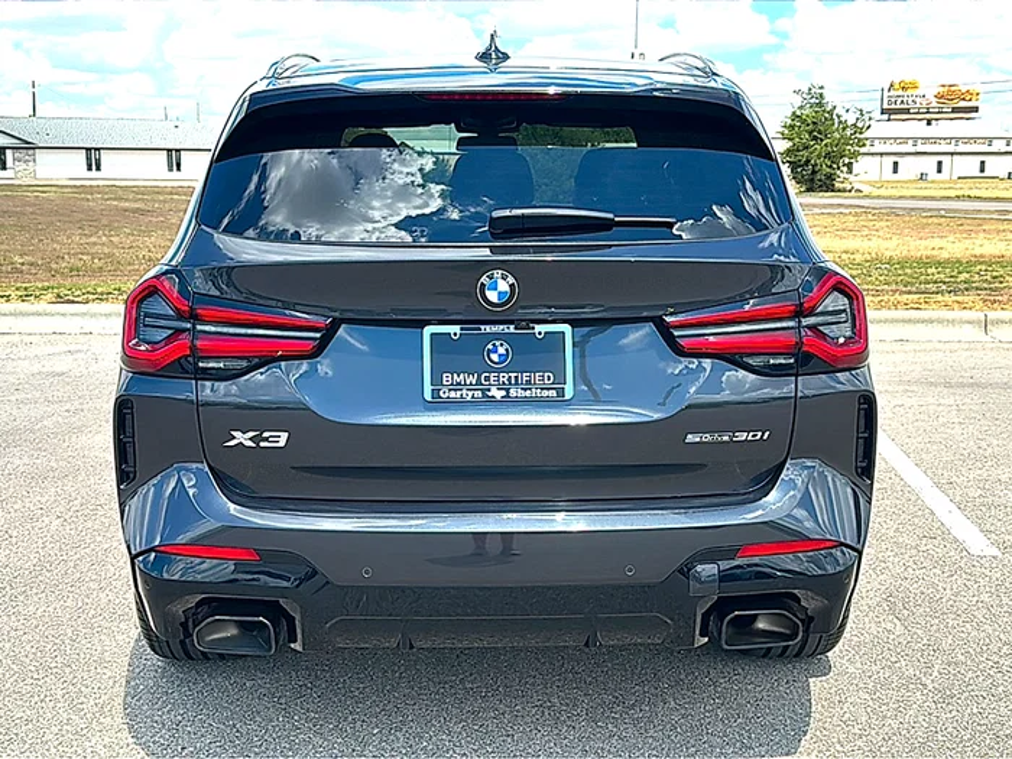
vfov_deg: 37.7
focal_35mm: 38
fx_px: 1111
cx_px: 506
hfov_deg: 49.0
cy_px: 380
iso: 80
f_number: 1.78
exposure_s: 1/2747
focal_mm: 6.86
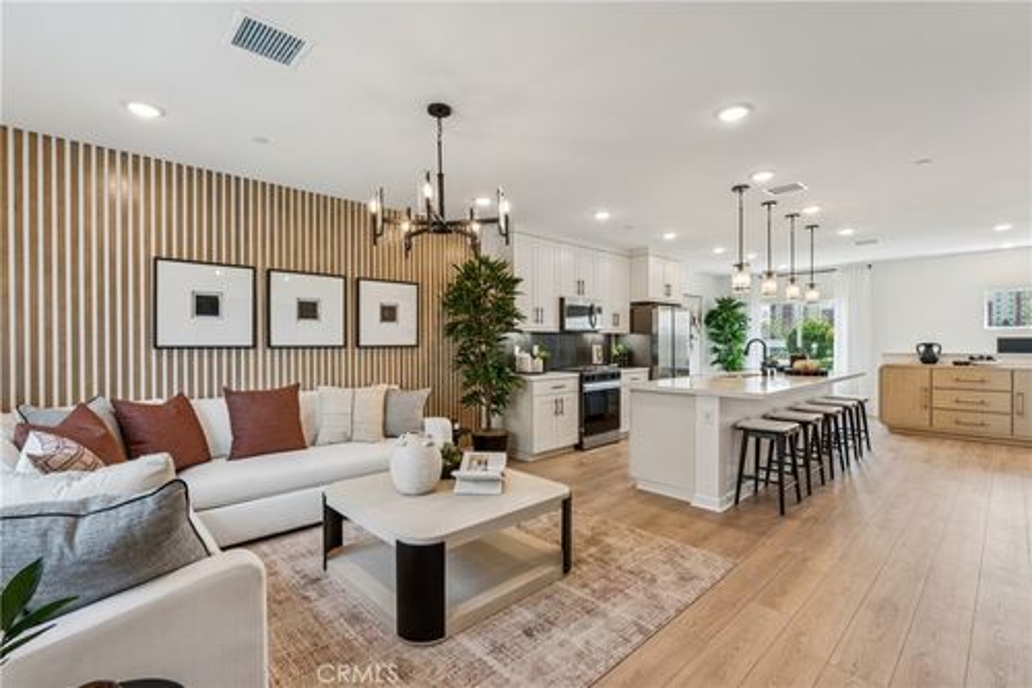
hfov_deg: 95.3
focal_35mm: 16
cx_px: 516
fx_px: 470
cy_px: 344
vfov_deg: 72.4
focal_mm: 16.4
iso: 100
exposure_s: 1/3.33
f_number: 13
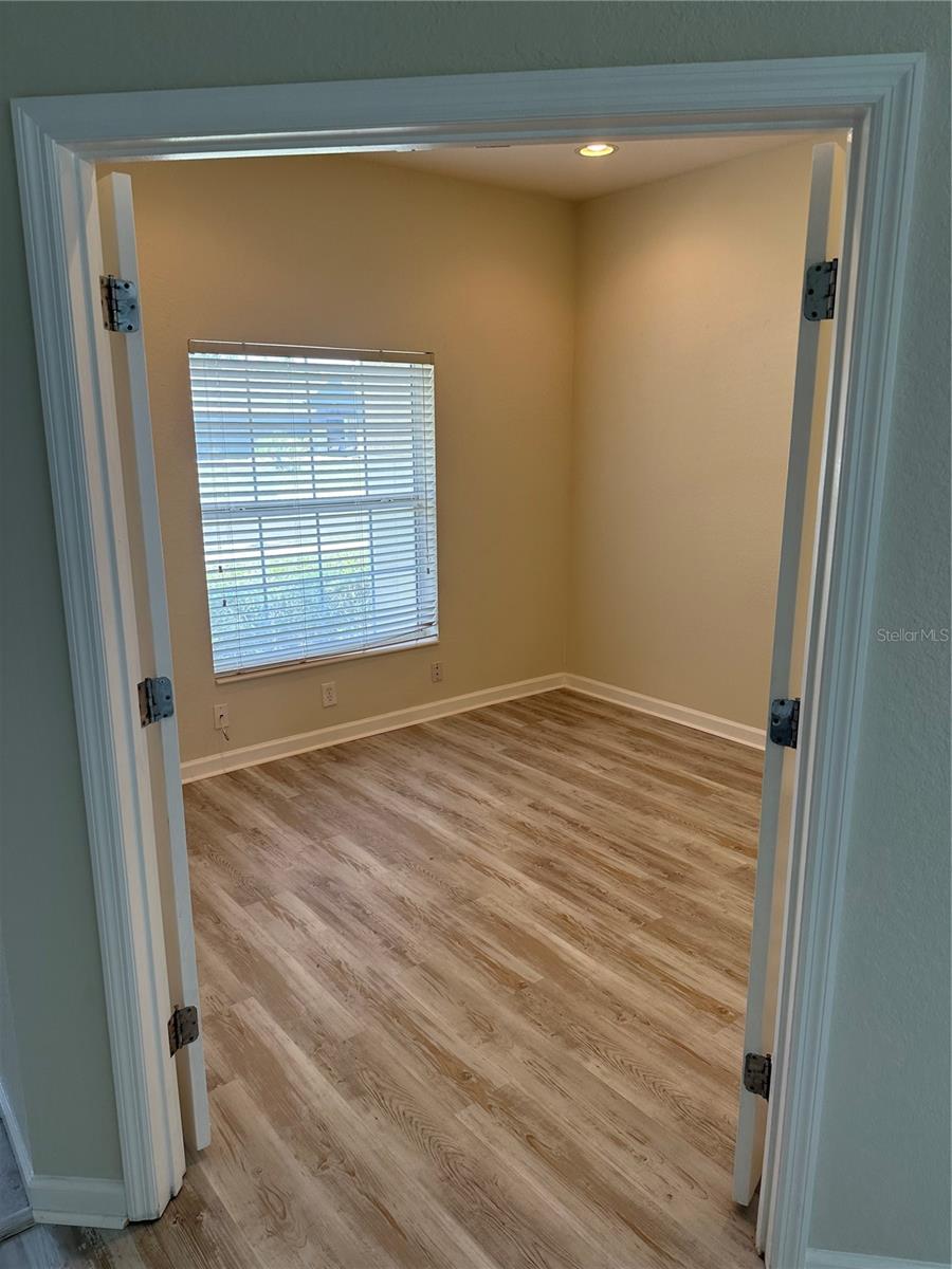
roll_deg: +0.1
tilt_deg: -13.8
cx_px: 476
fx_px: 880
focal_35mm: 24
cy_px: 634
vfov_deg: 71.6
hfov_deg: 56.8
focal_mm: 6.86
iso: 100
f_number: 1.78
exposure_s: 1/158
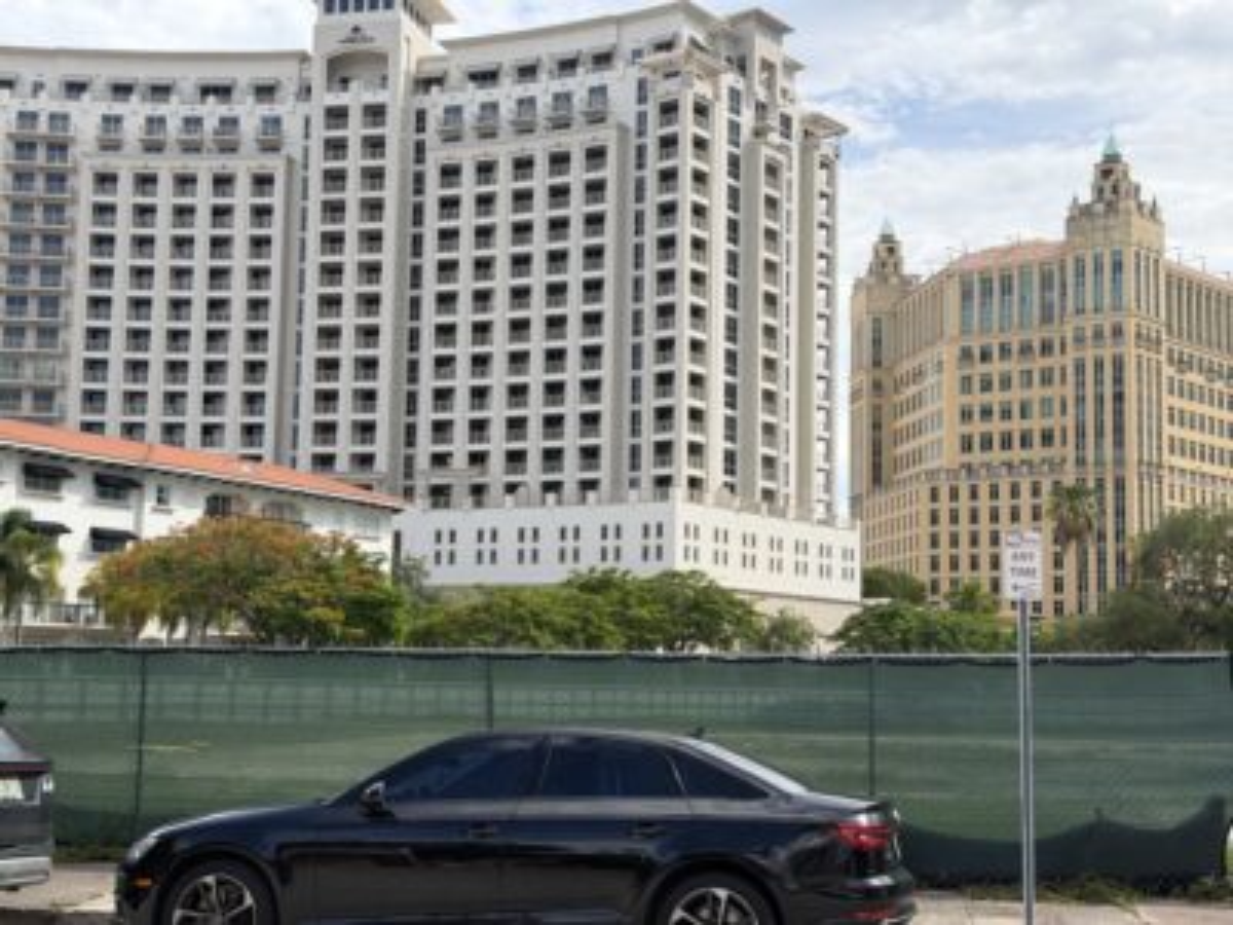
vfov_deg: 30.3
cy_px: 462
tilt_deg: +7.2
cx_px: 616
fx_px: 1710
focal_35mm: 48
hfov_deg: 39.7
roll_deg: +0.8
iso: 64
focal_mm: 6.76
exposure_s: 1/1883
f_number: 1.78
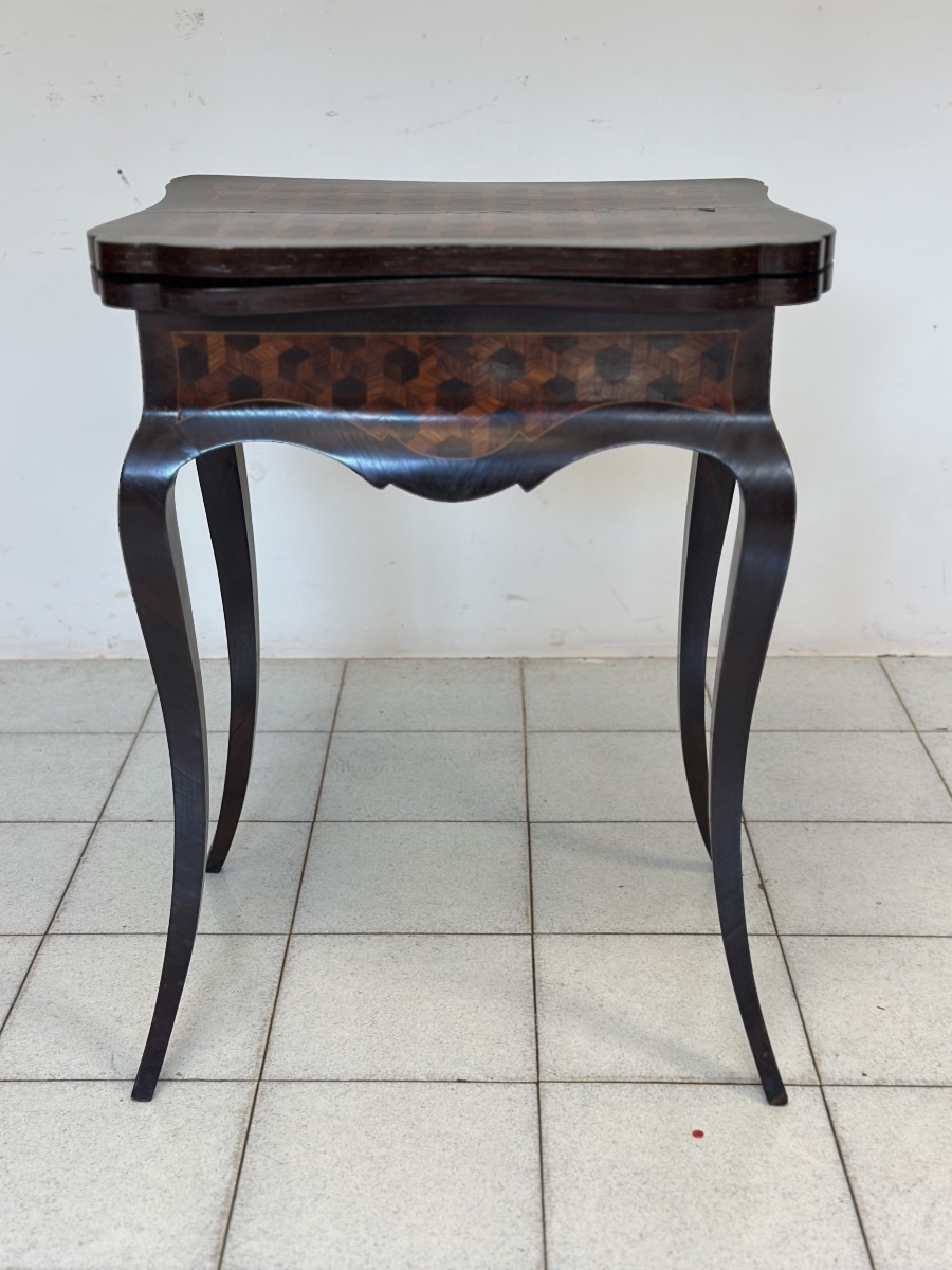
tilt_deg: -21.7
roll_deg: +0.6
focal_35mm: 48
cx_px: 476
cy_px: 635
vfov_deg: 39.7
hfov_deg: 30.3
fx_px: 1760
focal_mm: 6.86
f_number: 1.78
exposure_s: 1/100
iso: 80
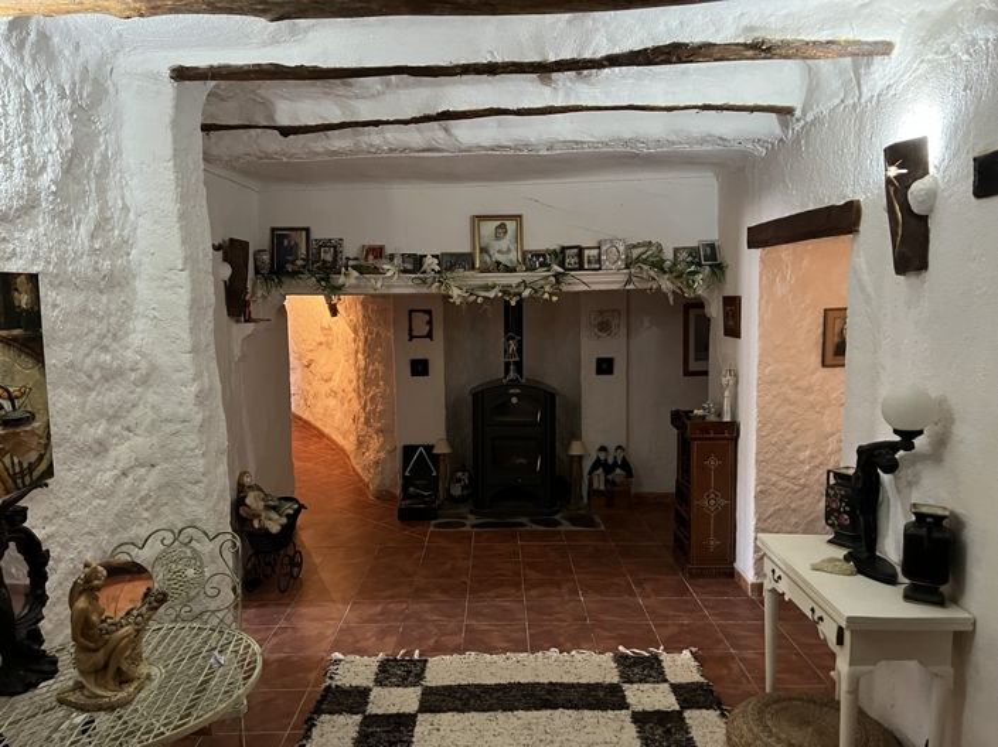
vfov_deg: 53.0
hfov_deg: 67.3
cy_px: 374
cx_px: 499
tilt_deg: -4.5
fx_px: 749
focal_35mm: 26
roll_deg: +0.9
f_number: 1.6
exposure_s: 1/33
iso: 640
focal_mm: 5.1
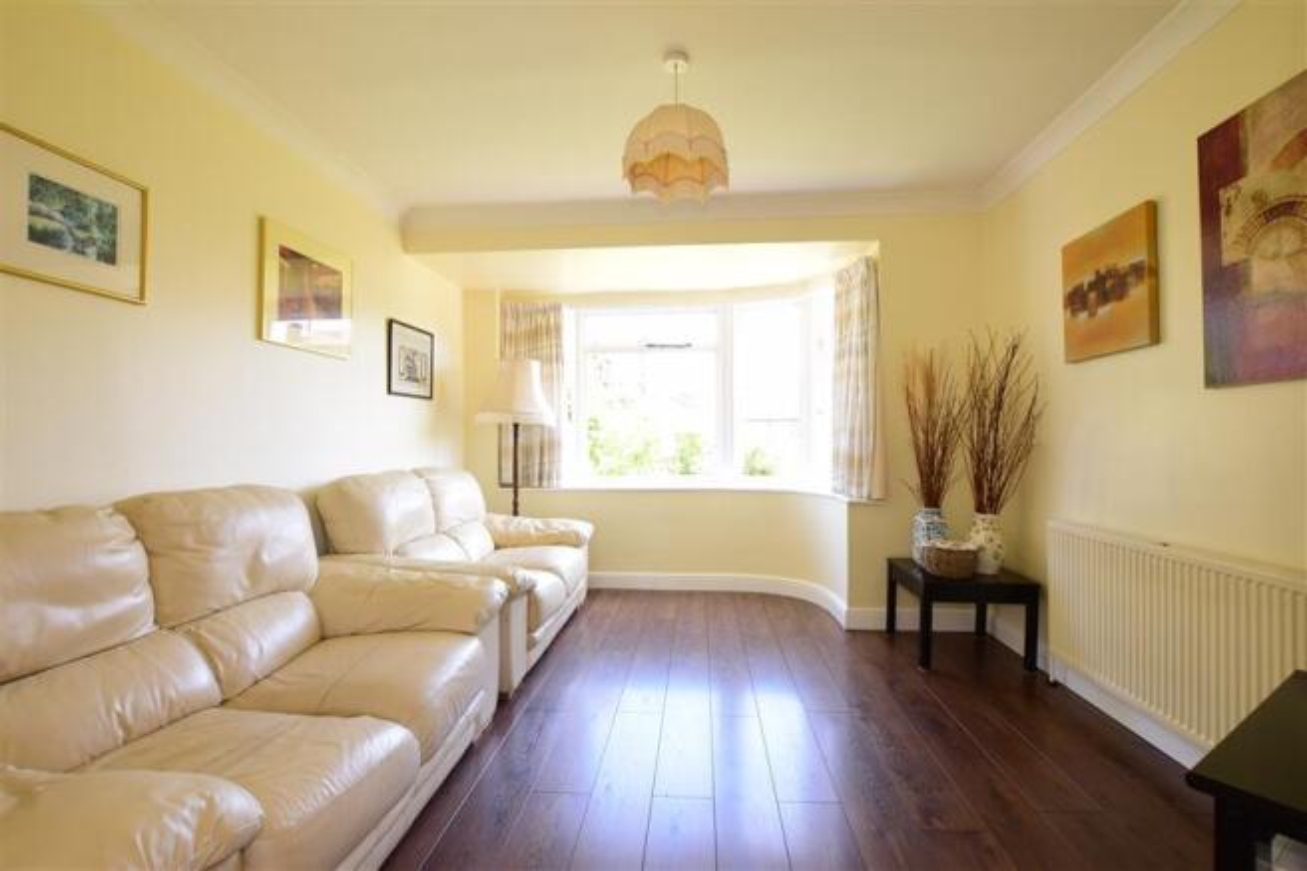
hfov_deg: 95.0
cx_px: 654
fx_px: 599
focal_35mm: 16
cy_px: 436
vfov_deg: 72.0
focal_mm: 11
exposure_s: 1/10
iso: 320
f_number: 14
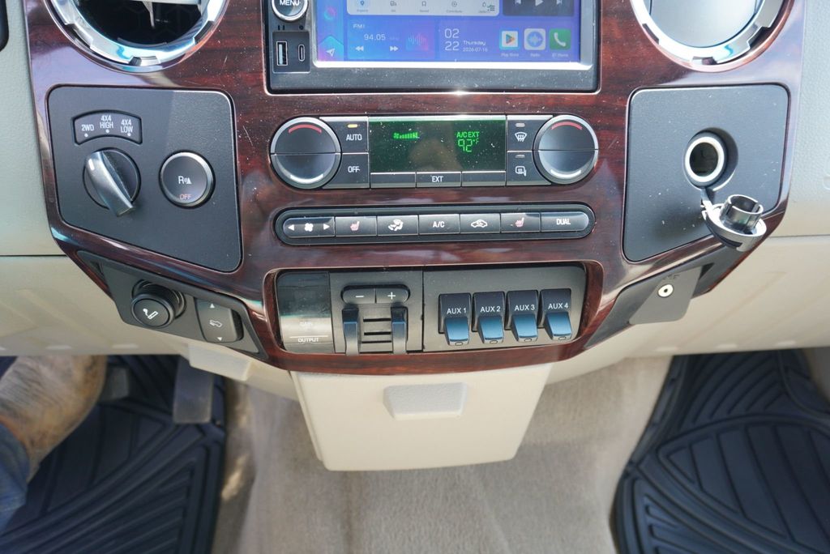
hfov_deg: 73.7
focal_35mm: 24
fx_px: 554
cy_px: 277
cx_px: 415
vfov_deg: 53.2
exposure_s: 1/60
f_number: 4
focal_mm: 16
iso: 250
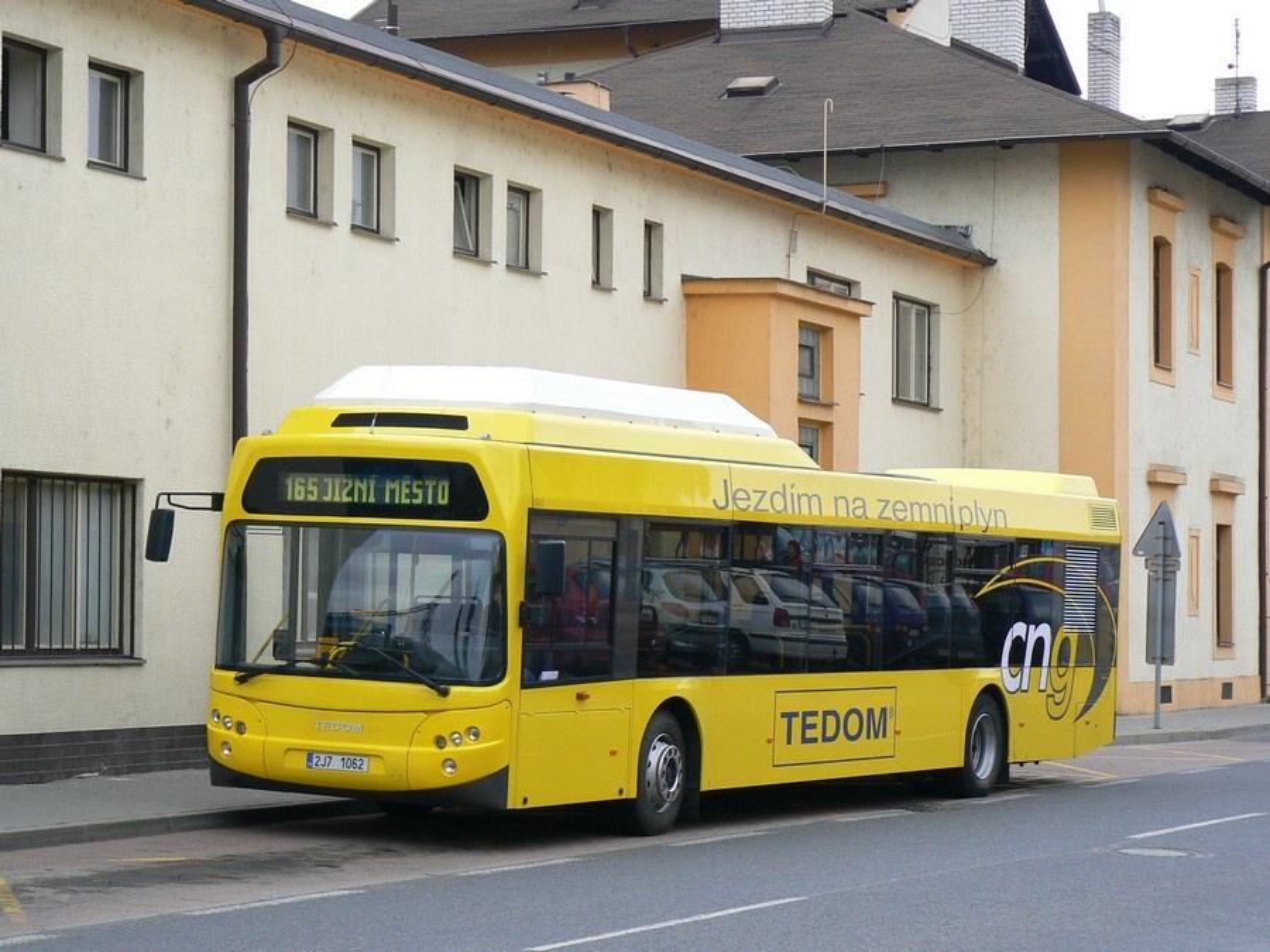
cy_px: 476
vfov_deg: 16.6
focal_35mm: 89
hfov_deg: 22.0
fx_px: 3265
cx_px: 635
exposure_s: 1/500
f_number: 3.2
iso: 125
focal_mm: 14.9
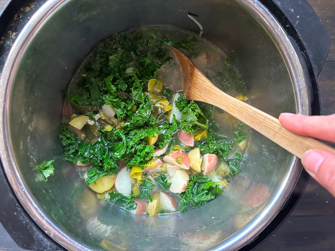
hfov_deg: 71.6
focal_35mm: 24
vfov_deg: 56.8
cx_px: 168
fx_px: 232
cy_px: 126
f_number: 1.78
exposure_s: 1/60
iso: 640
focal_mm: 6.86
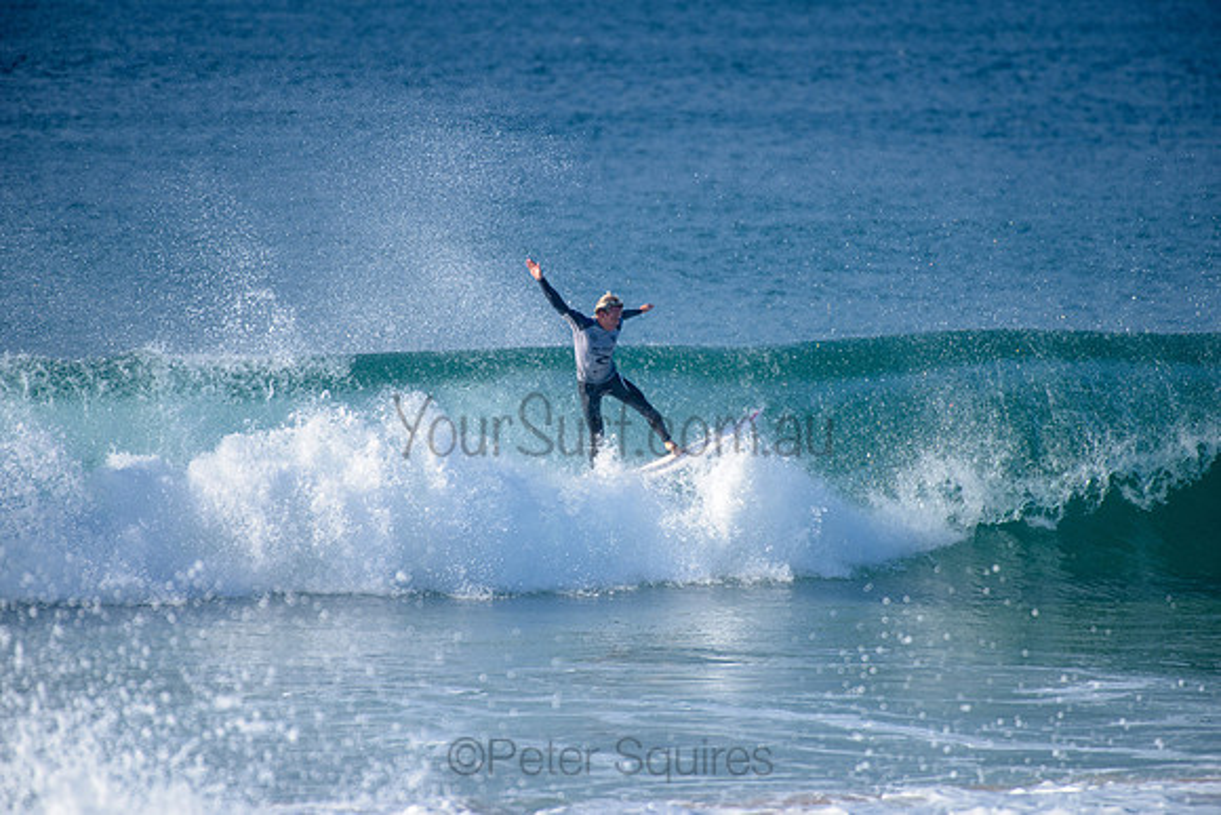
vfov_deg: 2.7
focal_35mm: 515
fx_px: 17463
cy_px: 408
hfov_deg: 4.0
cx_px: 610
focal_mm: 500
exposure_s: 1/2000
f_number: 5.6
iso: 400
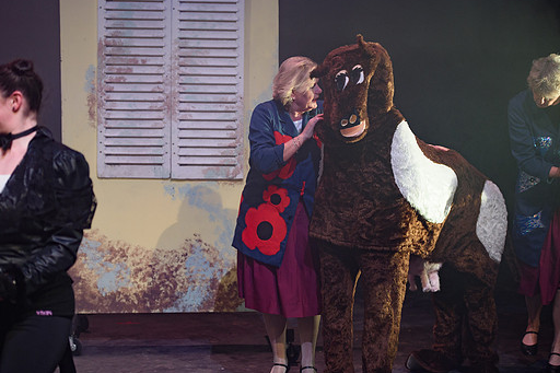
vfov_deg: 13.4
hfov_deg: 20.0
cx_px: 282
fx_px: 1586
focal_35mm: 102
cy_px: 177
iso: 800
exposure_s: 1/160
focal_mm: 90
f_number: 2.8
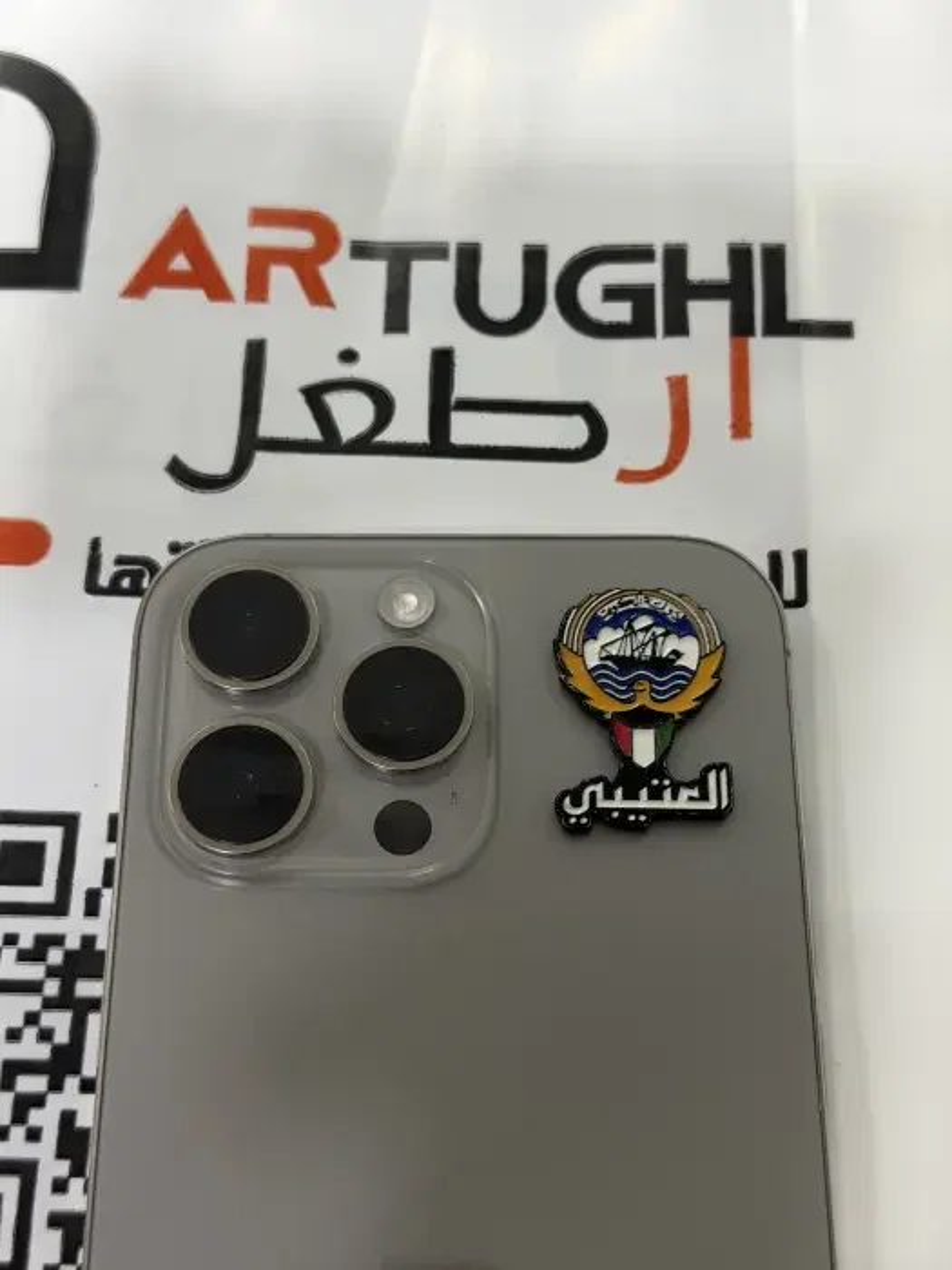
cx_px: 476
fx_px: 1760
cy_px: 635
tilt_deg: -66.8
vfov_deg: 39.7
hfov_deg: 30.3
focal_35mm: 48
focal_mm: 6.76
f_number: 1.78
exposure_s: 1/50
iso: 100
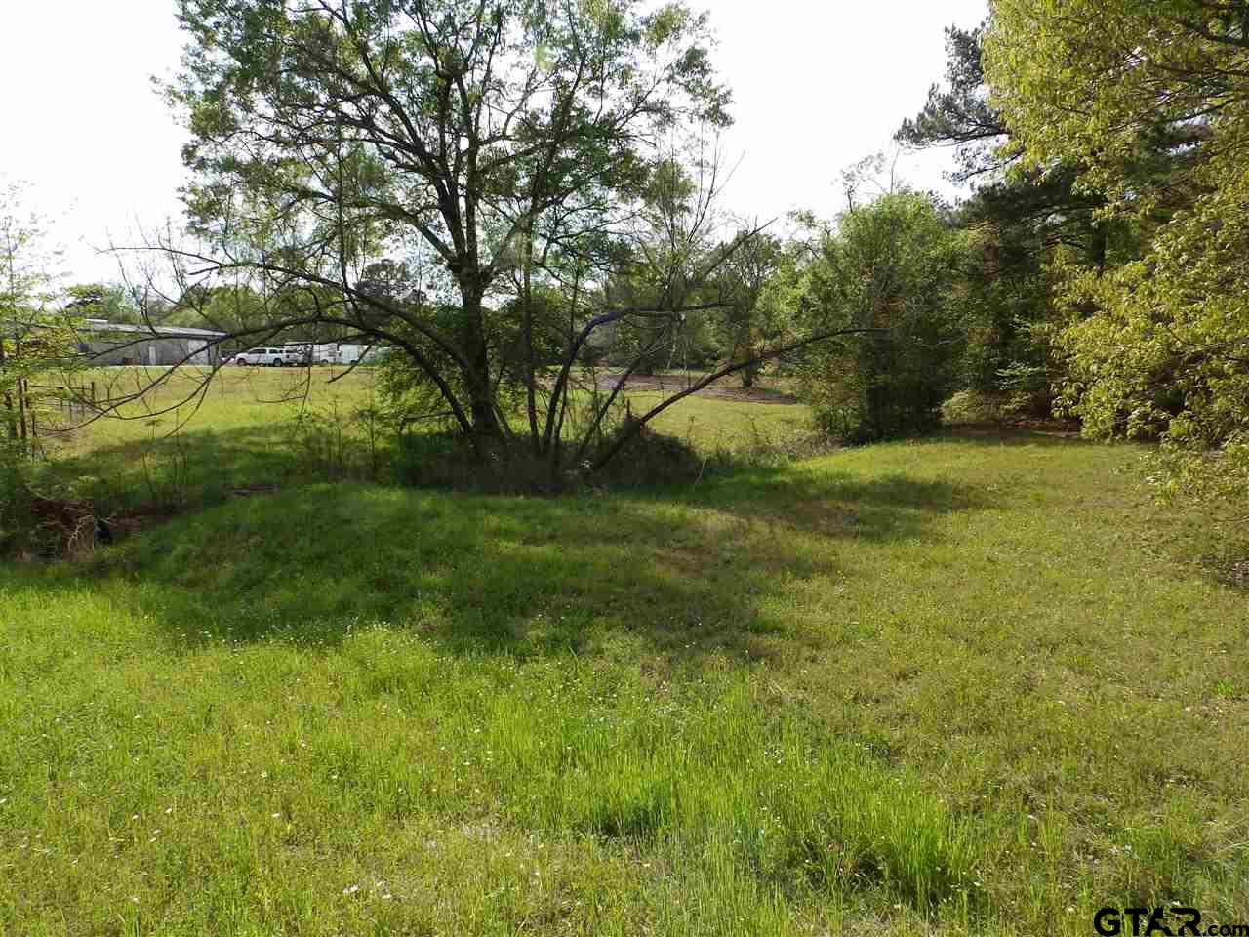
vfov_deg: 61.1
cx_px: 624
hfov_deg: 76.4
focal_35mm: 22
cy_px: 468
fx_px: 794
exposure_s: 1/400
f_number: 4.5
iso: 80
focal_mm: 4
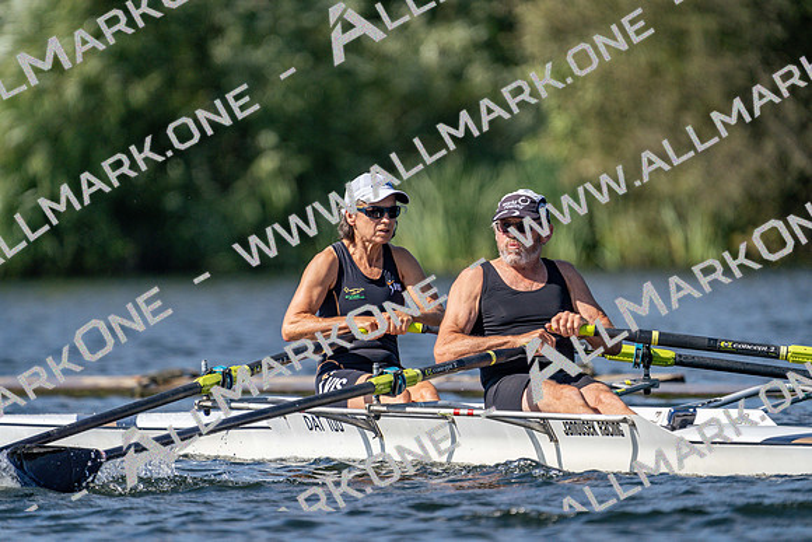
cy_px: 271
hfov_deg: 3.4
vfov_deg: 2.3
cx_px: 406
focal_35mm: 600
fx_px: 13536
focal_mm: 600
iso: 320
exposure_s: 1/2000
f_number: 6.3
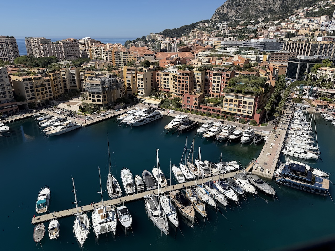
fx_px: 232
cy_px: 126
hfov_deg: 71.6
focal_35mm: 24
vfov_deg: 56.8
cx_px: 168
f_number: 1.78
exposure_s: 1/6173
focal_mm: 6.76
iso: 80
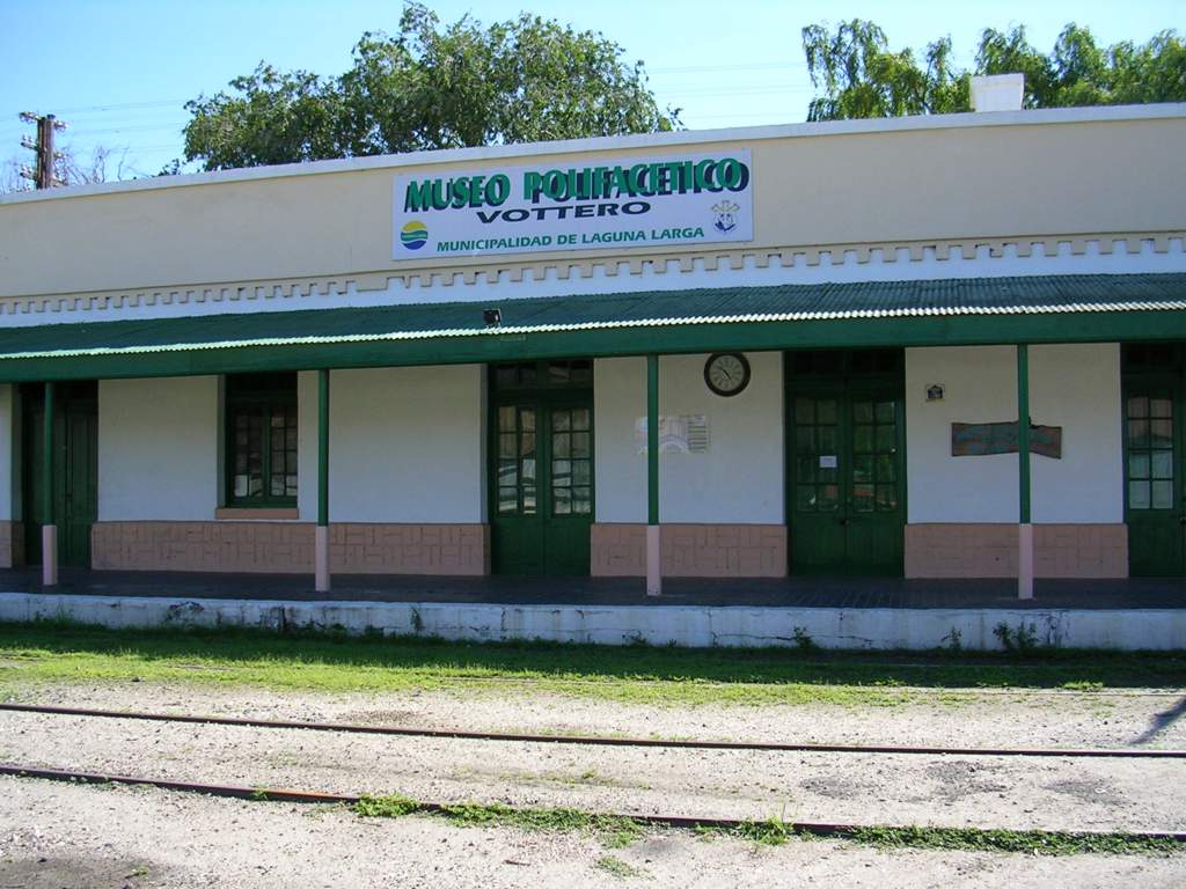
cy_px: 444
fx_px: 1302
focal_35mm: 38
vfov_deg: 37.7
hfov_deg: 49.0
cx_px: 593
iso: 50
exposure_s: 1/524
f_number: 2.8
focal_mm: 5.8
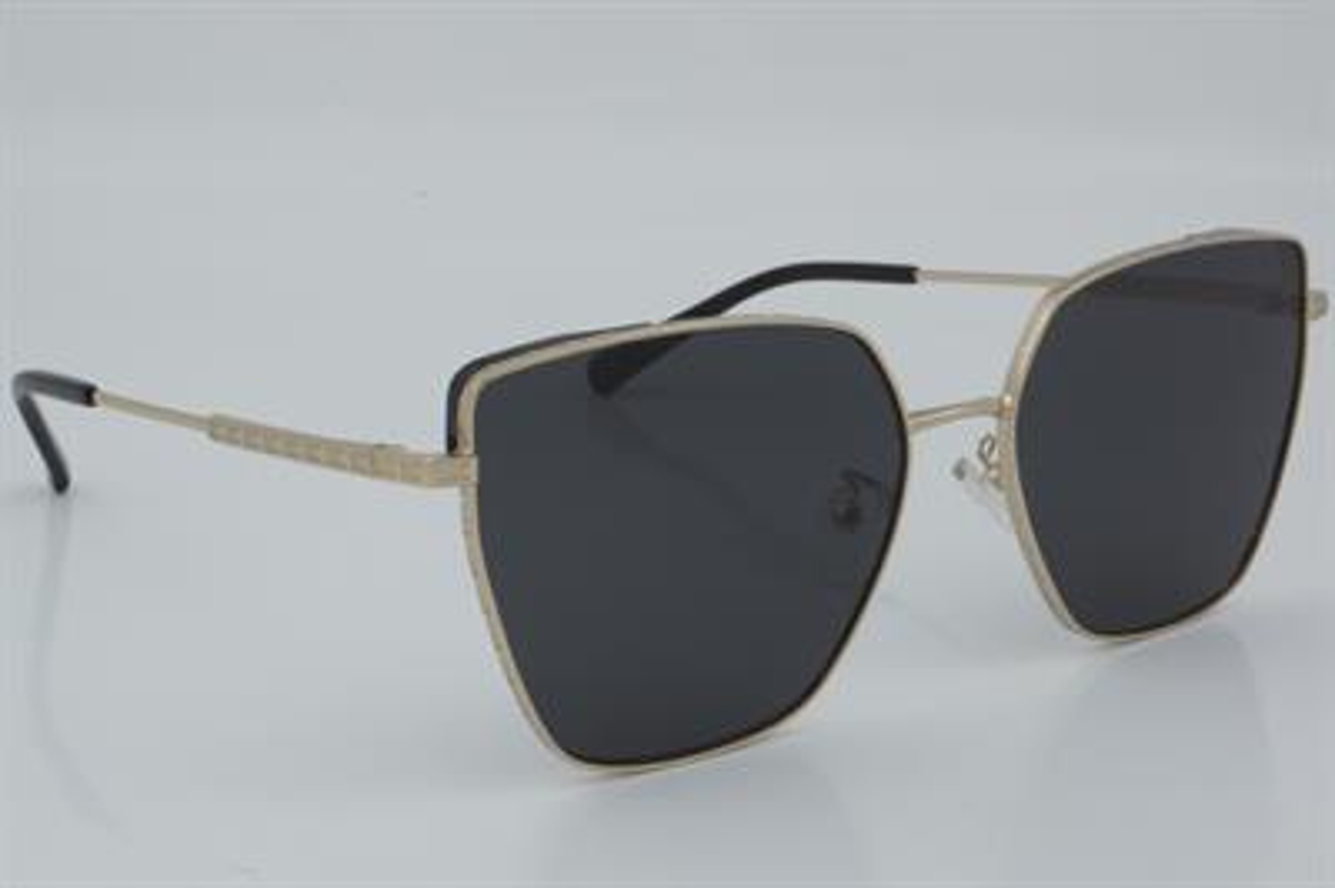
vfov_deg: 18.2
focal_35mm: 75
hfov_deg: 27.0
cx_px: 668
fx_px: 2779
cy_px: 444
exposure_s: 1/4
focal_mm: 50
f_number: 32
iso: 100
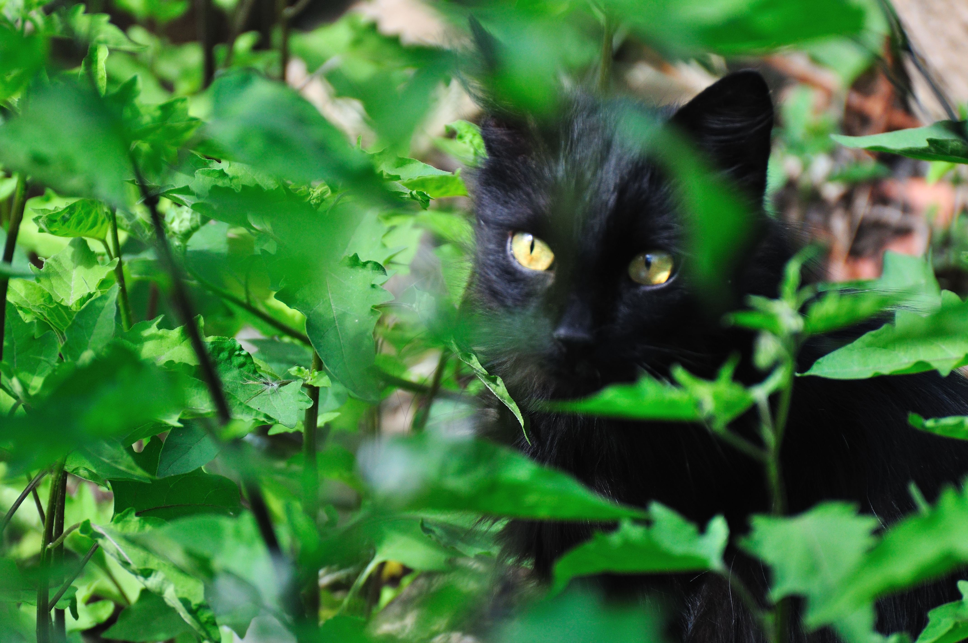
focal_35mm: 450
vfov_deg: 3.0
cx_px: 484
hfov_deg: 4.6
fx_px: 12085
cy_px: 322
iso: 400
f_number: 5.6
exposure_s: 1/640
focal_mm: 300
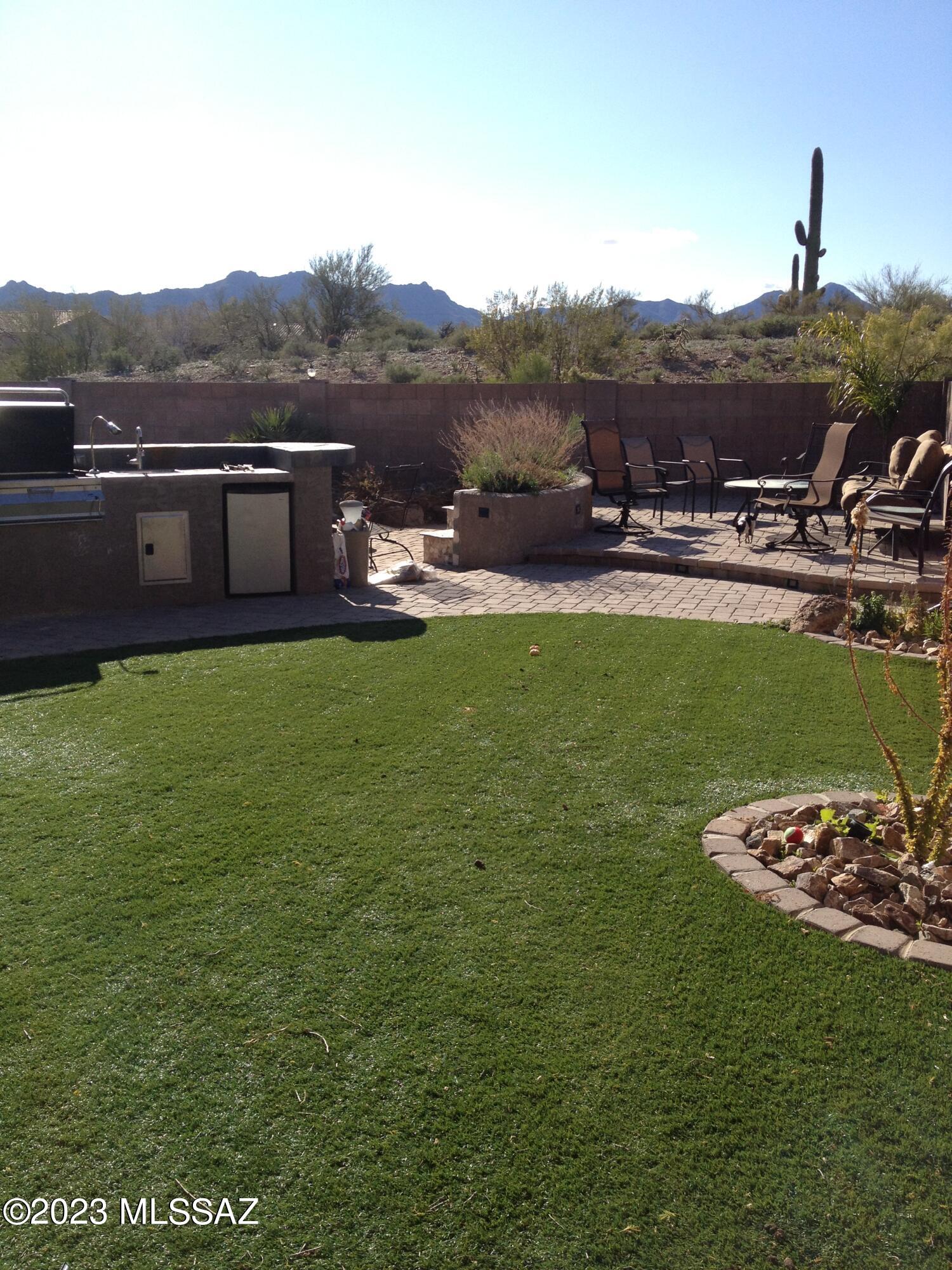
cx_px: 476
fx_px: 1283
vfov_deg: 52.6
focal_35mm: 35
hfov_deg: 40.7
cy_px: 635
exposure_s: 1/1623
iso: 80
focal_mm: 4.28
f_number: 2.4
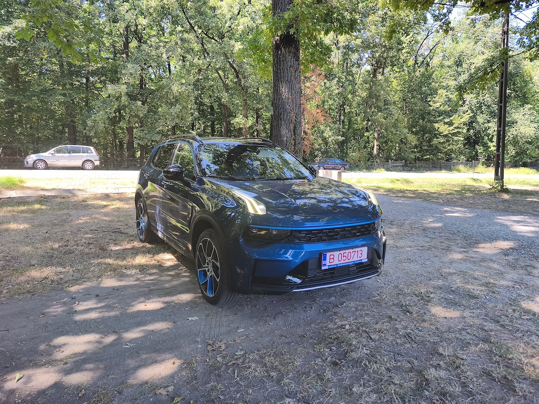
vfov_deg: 58.9
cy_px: 202
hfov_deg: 73.9
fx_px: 358
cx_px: 270
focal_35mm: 23
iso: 50
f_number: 1.65
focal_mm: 6.14
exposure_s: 1/99.9
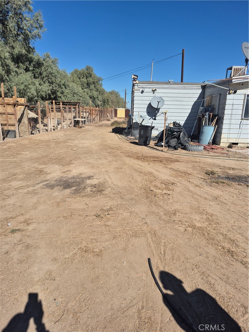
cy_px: 166
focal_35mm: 23
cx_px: 124
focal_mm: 5.4
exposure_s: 1/3200
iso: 25
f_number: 1.8
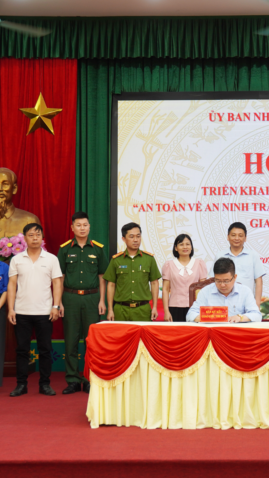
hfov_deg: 19.2
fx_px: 786
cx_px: 218
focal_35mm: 62
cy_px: 240
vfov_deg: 33.8
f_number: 2.8
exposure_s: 1/50
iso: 160
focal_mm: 26
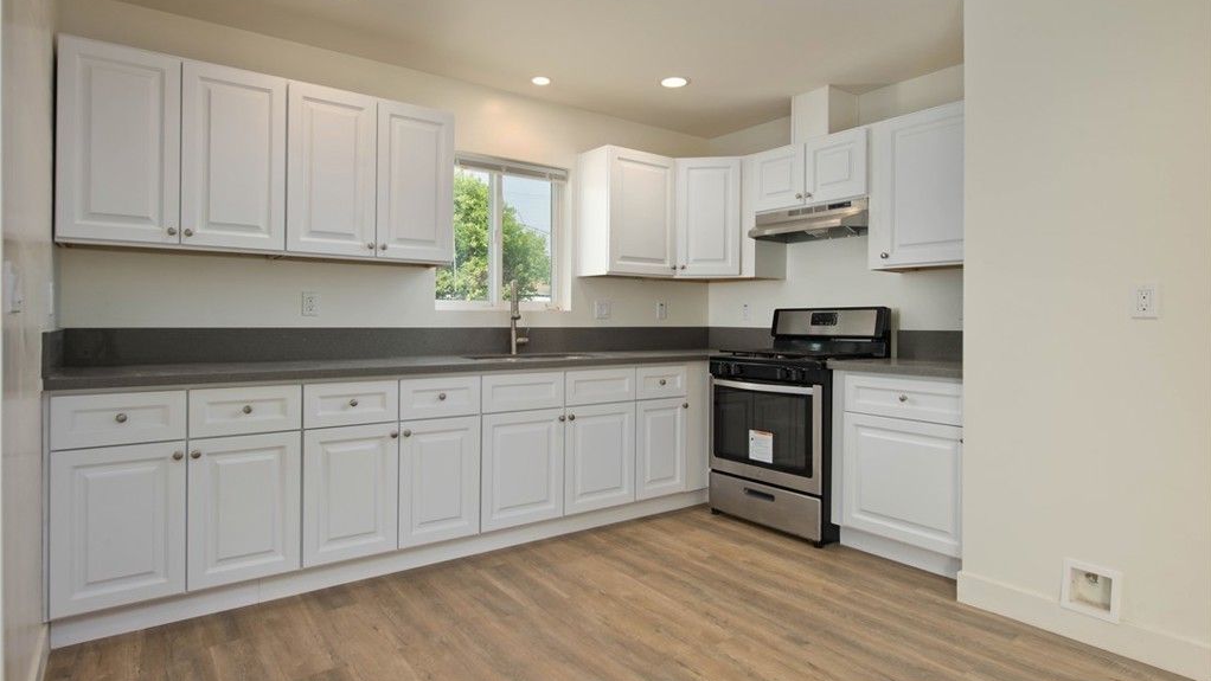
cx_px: 606
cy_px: 320
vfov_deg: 53.6
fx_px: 674
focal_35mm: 21
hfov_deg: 83.8
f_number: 9
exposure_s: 1/200
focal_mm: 20
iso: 400
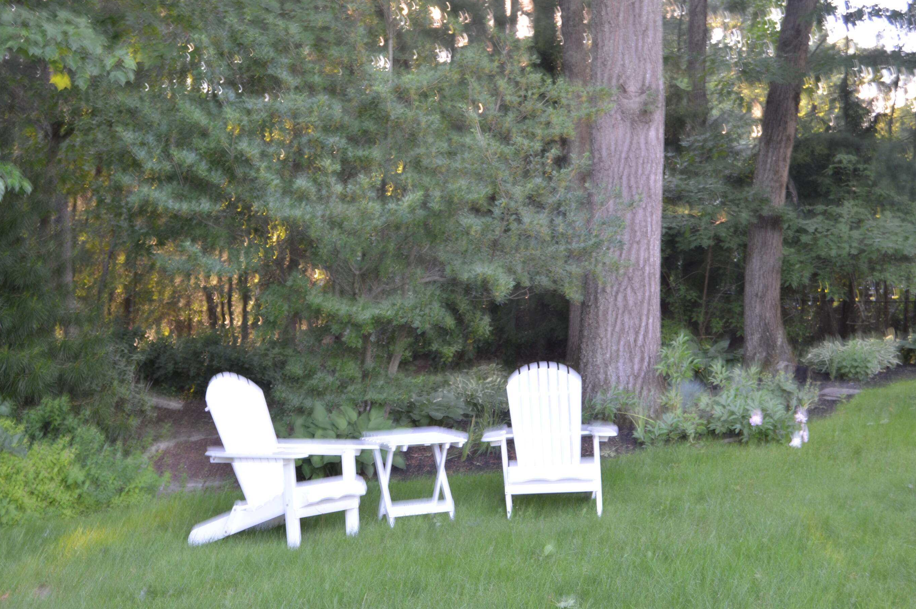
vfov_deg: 26.2
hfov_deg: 38.5
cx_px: 452
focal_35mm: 52
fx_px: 1311
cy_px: 296
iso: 100
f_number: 6.3
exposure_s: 1/5
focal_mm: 31
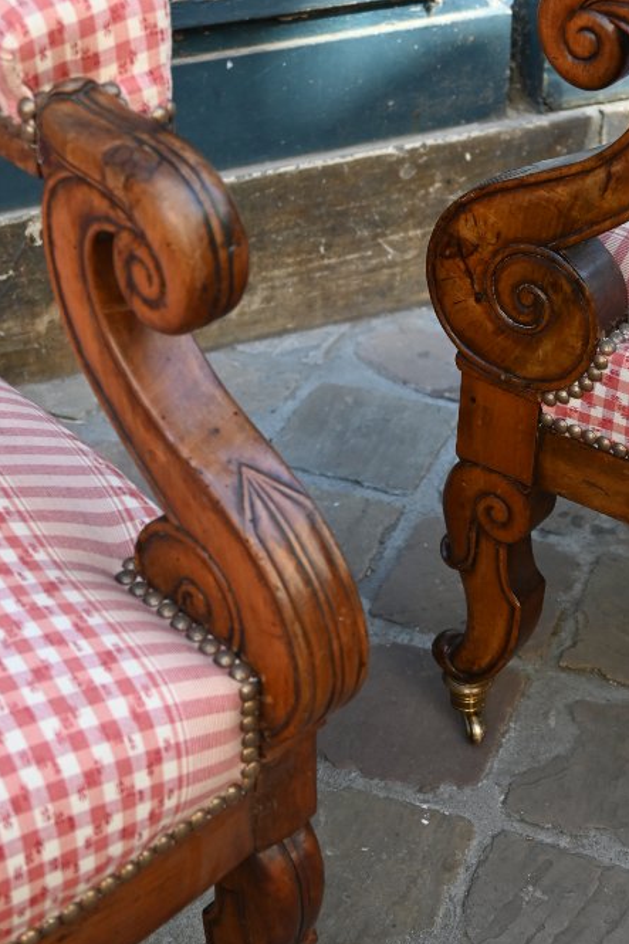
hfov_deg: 20.5
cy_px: 349
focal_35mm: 66
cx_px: 385
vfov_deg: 30.2
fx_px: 1740
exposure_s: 1/250
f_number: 4
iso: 280
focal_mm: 24.5
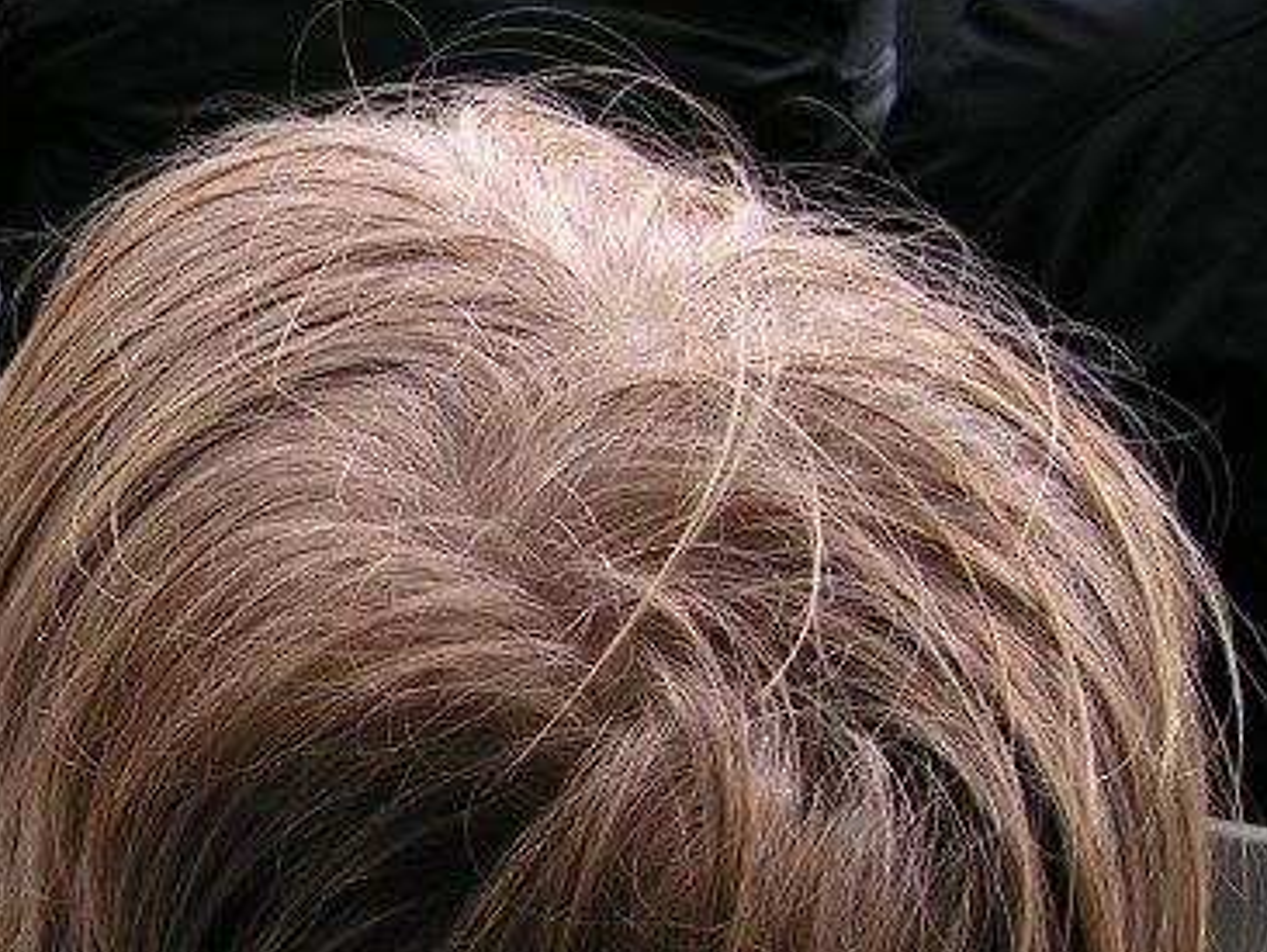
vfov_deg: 17.7
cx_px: -76
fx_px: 3040
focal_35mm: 83
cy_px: 744
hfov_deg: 22.4
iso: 50
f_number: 4
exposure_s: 1/60
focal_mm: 5.8
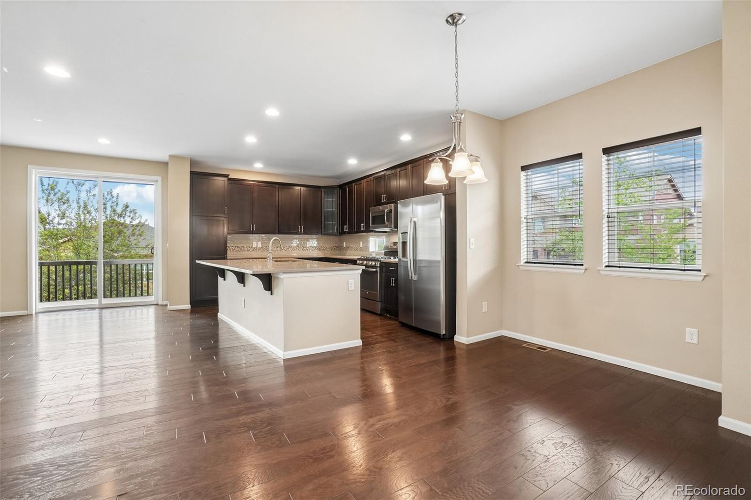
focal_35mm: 15
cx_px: 376
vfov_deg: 77.3
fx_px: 313
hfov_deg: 100.4
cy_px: 250
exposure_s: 1/10
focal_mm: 10
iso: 400
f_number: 8
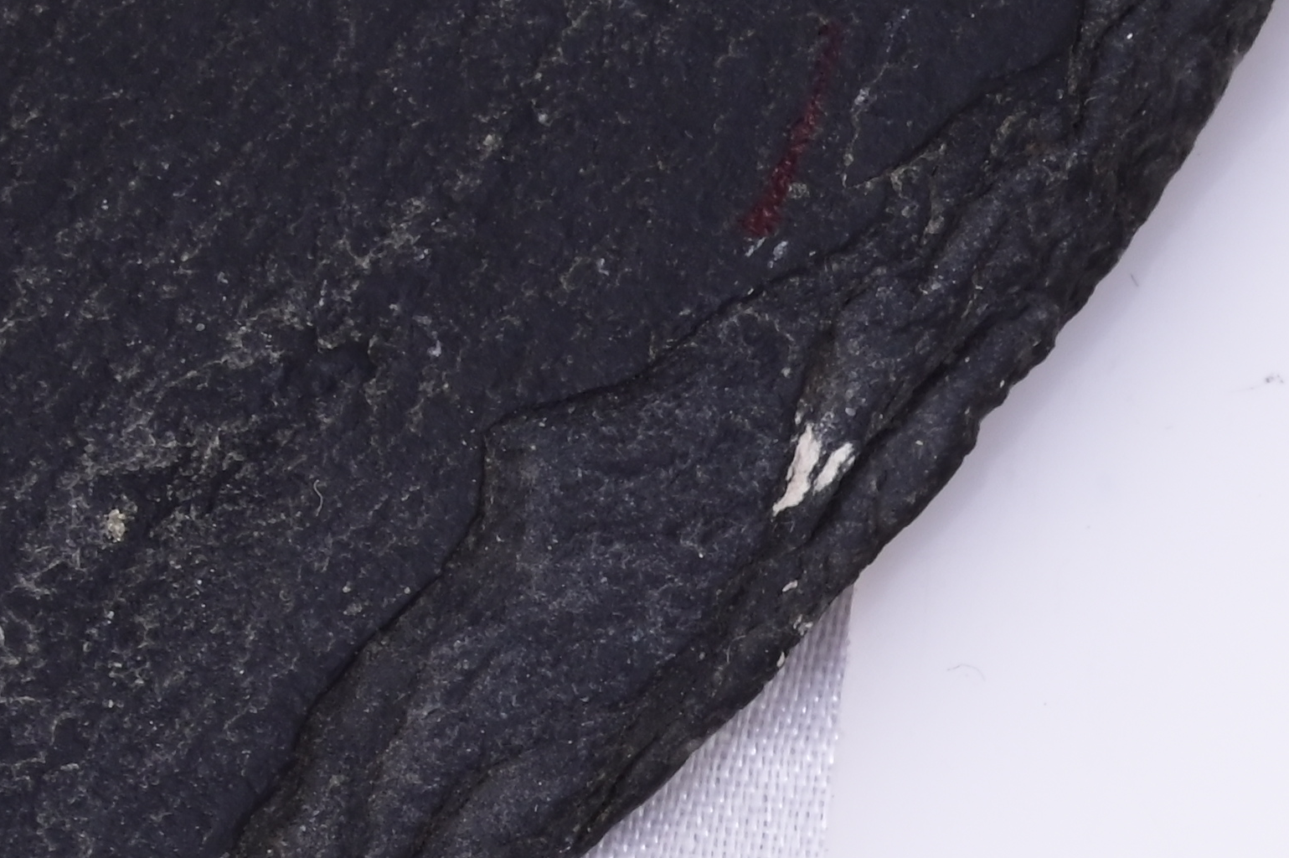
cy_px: 1199
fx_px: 9840
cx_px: 2404
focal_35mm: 275
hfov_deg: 7.3
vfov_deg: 5.0
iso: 640
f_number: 20
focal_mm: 70
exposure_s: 1/80
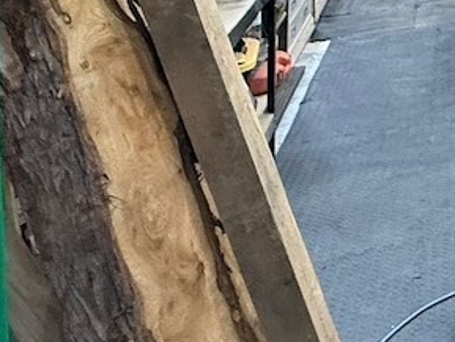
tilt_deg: +0.9
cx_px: 908
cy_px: -217
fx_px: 815
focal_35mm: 62
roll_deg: -0.7
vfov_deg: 19.5
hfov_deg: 19.0
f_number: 2.2
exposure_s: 1/60
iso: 500
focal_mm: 2.22
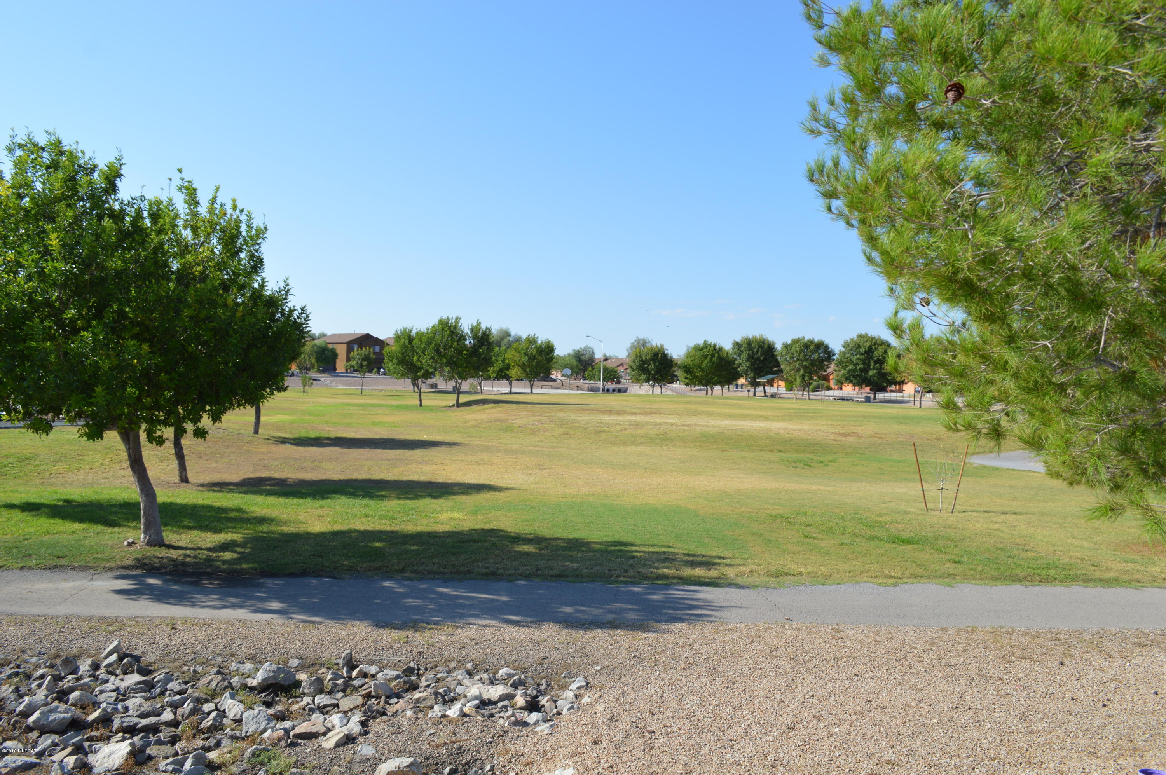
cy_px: 388
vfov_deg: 47.8
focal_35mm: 27
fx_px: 874
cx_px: 583
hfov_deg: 67.4
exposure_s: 1/250
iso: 100
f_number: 8
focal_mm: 18
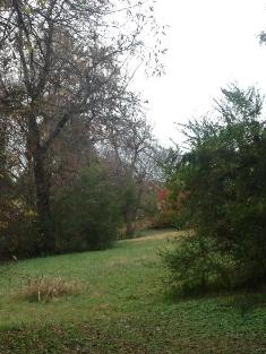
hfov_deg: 18.2
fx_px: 829
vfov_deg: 23.7
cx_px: 91
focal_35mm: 81
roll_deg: -0.5
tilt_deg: -4.5
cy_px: 294
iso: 64
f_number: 2.4
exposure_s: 1/60
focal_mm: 4.12
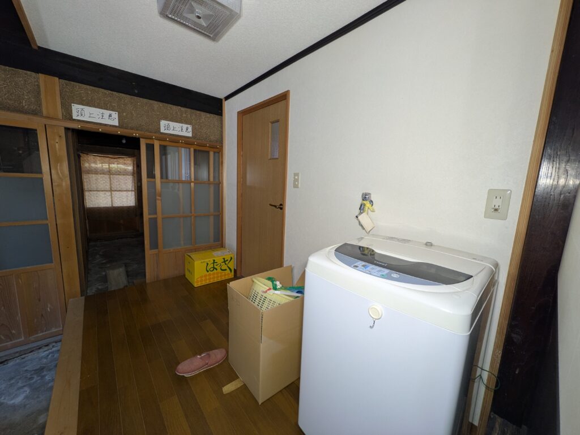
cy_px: 218
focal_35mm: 14
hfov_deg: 102.0
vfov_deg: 85.7
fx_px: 235
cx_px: 290
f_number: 2.2
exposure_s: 1/40
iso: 56
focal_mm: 1.83
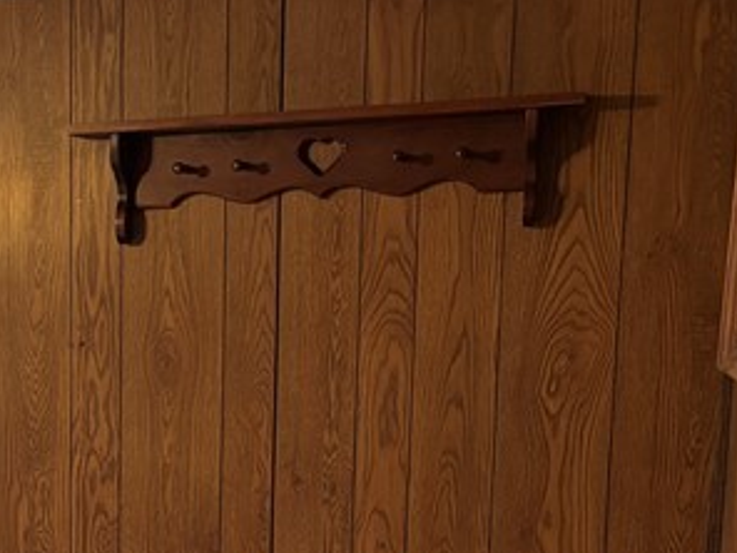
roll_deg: +1.3
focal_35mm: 90
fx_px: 1916
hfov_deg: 20.3
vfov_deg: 15.5
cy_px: 750
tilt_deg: -11.6
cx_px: -164
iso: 200
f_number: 1.6
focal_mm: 5.96
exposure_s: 1/60
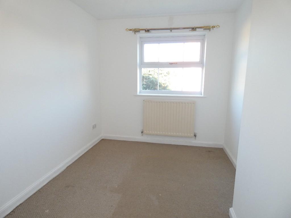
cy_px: 109
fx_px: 168
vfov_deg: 66.0
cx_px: 146
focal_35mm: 20
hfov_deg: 81.7
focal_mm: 3.6
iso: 200
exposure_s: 1/60
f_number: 2.8
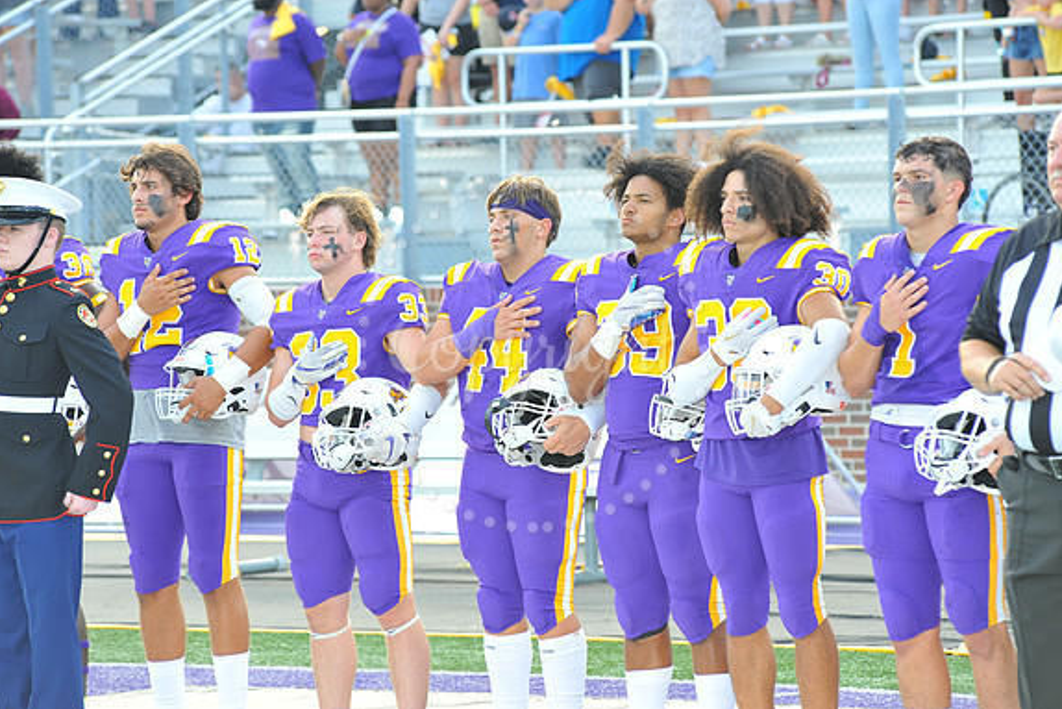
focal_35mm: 202
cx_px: 533
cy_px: 354
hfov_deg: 10.2
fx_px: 5960
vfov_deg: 6.8
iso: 640
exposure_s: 1/100
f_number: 6.3
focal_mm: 200
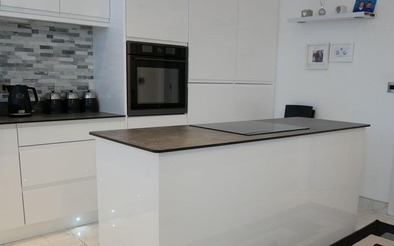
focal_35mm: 33
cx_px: 220
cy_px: 149
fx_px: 354
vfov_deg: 38.1
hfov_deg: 58.0
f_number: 3.5
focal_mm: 12
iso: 1000
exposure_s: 1/60
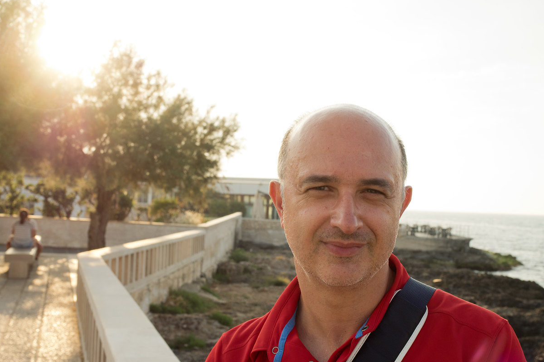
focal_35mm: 48
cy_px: 200
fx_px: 725
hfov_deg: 41.1
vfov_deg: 28.0
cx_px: 272
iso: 200
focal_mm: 23
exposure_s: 1/250
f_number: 5.6
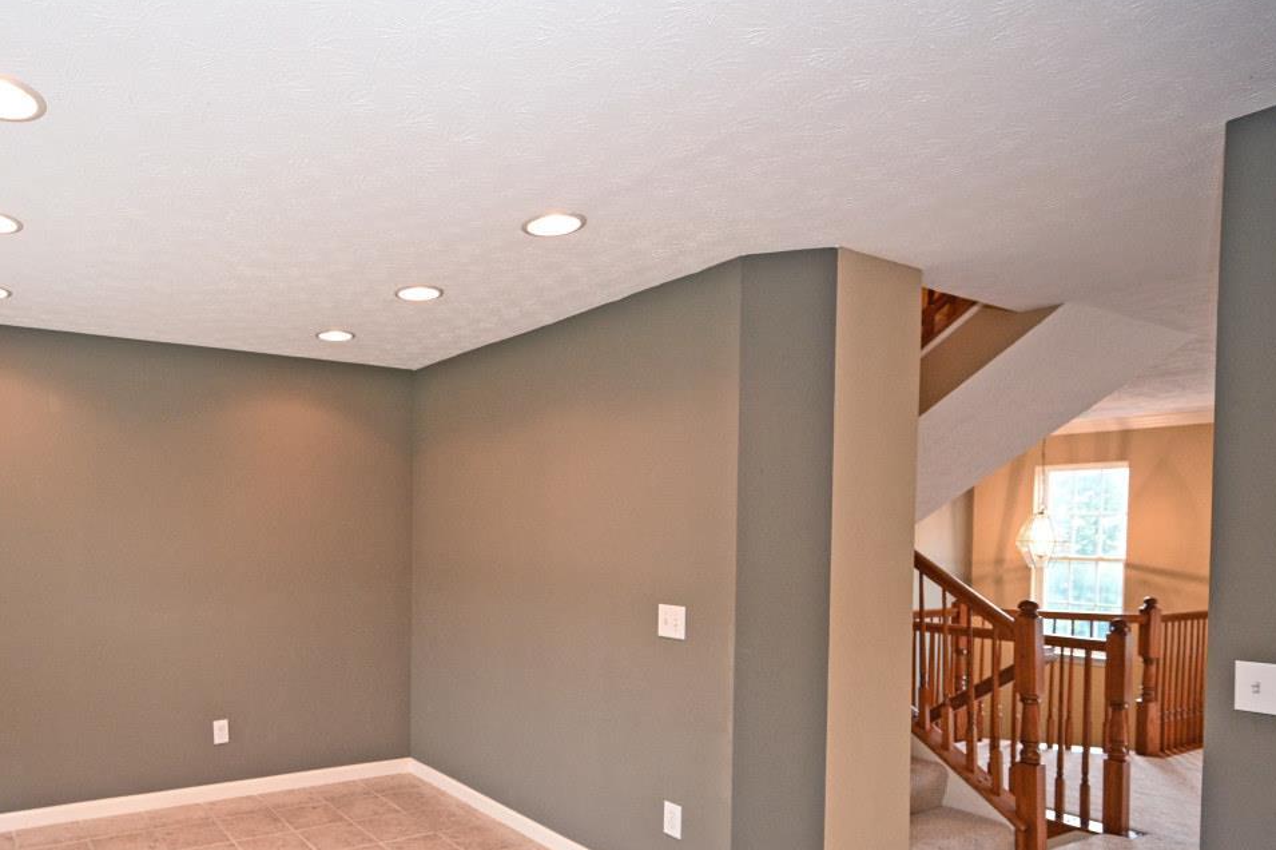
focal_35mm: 22
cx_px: 350
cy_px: 545
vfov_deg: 56.3
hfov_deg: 74.1
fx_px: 779
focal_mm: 14
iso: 1100
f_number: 4
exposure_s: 1/60
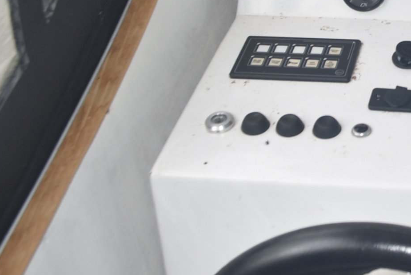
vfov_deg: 18.1
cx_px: 529
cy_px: -18
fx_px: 834
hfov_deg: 24.3
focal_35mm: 73
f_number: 5.6
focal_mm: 18
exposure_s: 1/125
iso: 110
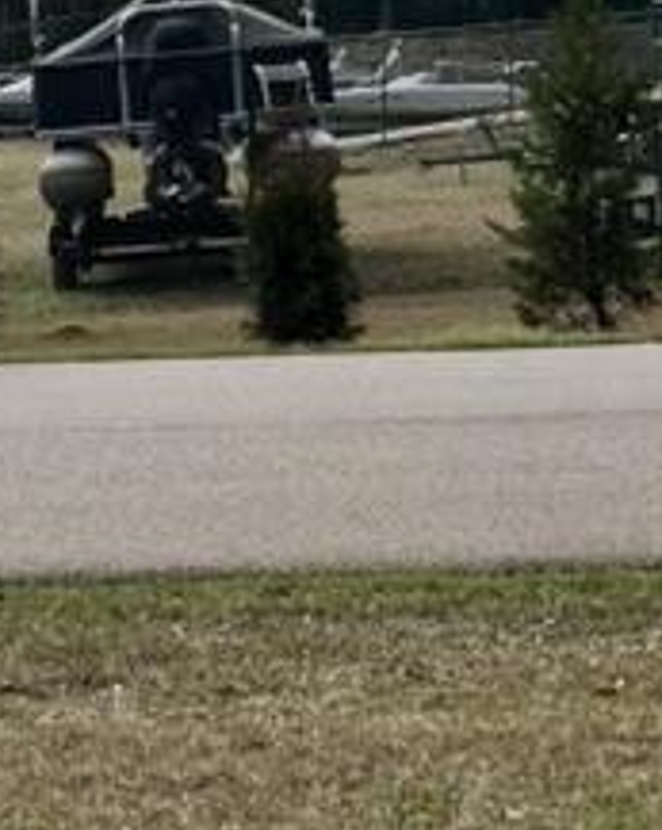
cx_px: -394
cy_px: 348
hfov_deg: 12.1
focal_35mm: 120
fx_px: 2945
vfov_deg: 16.0
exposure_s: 1/7874
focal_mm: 5.1
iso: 50
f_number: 1.6
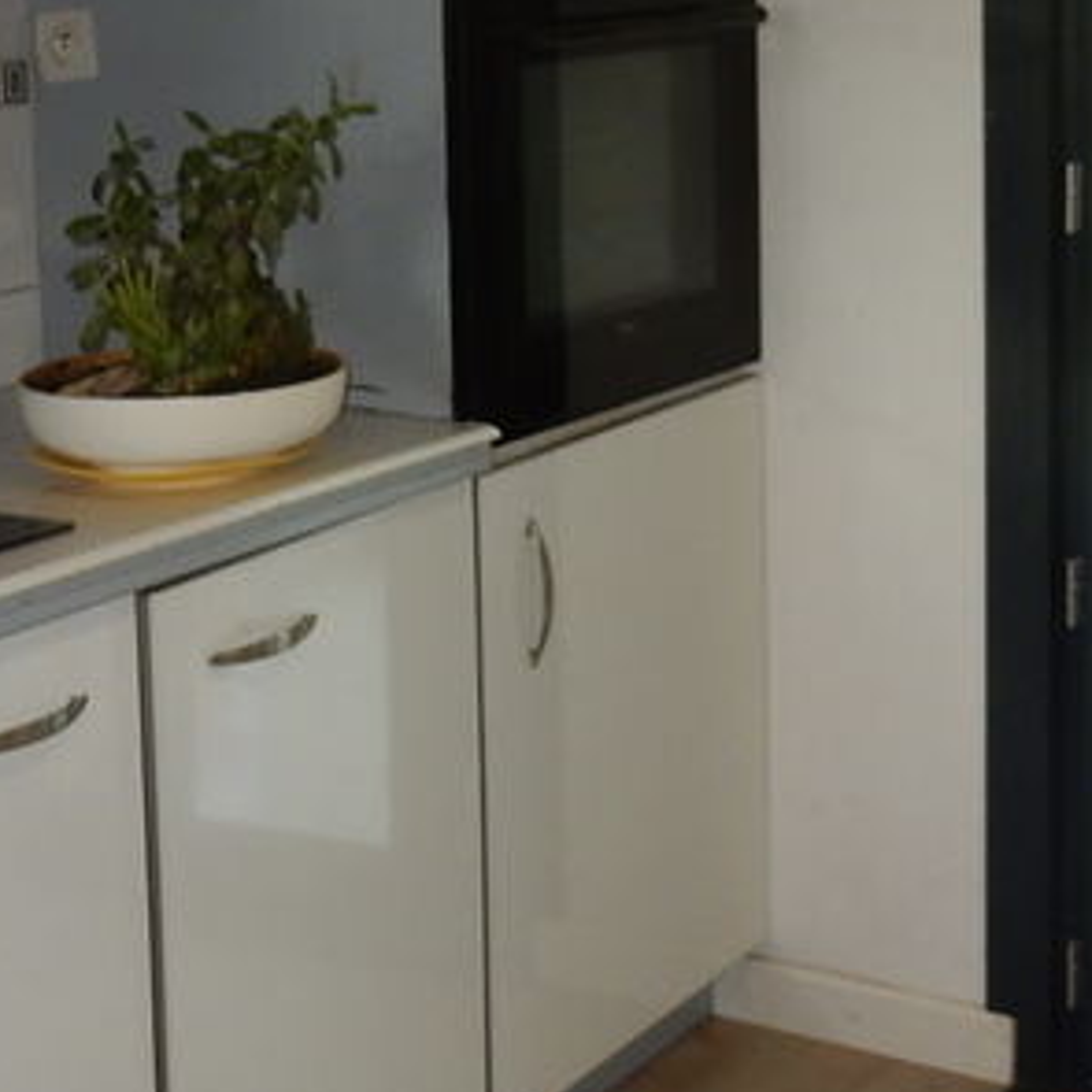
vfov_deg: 22.6
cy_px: 167
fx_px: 2677
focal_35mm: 75
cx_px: 737
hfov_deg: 22.9
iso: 125
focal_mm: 4.5
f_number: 3.7
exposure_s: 1/40
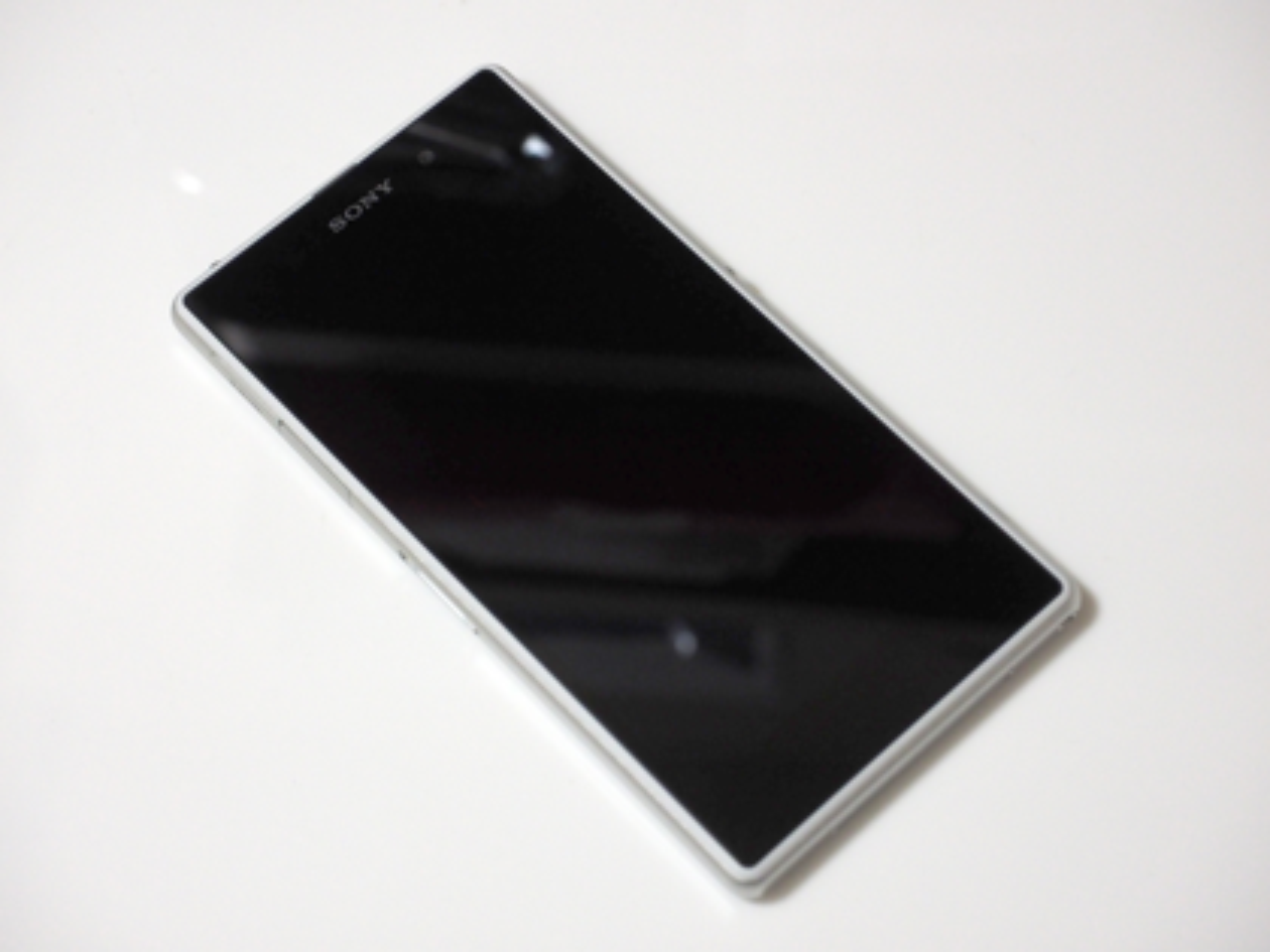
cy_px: 476
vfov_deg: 18.4
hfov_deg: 24.4
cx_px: 635
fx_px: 2935
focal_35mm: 80
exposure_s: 1/40
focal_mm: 40
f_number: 5.6
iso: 1600
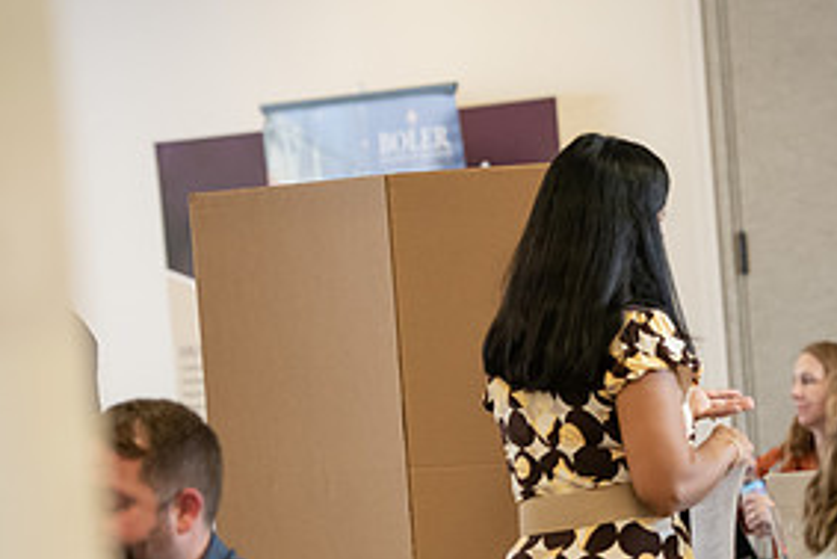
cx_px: 828
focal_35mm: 238
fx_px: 5536
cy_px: 540
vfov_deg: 5.8
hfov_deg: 8.6
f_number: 3.2
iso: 1600
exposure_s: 1/200
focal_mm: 116
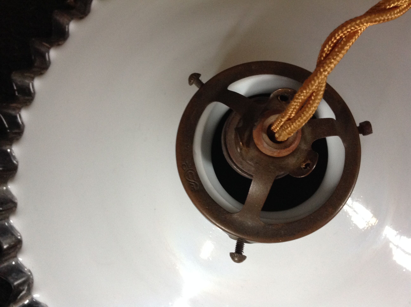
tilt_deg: -79.8
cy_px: 154
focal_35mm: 35
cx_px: 206
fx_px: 415
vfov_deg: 40.6
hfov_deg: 52.7
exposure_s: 1/15
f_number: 2.4
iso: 250
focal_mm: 4.28
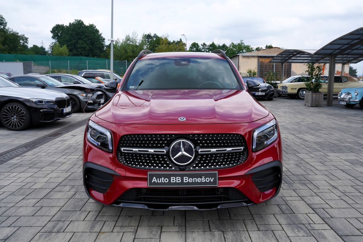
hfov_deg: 63.7
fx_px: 292
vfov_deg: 45.0
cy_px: 121
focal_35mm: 29
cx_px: 182
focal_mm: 29
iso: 100
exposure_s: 1/250
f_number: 8
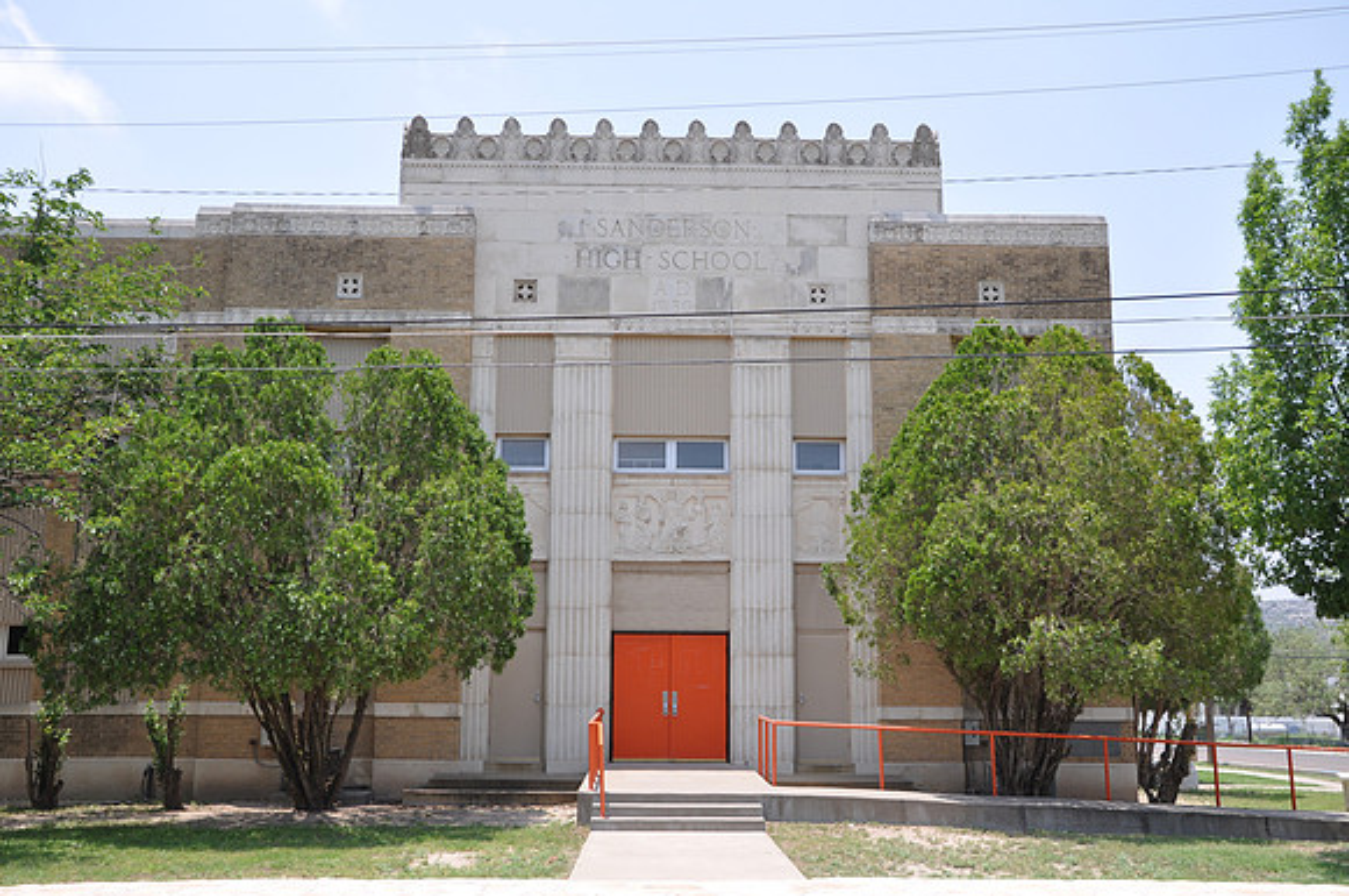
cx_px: 674
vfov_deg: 36.8
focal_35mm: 36
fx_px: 1347
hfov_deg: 53.2
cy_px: 448
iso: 200
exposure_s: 1/250
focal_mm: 24
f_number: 8
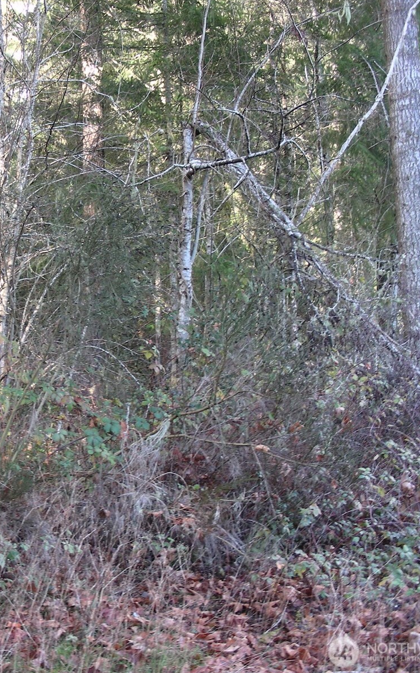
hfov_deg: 20.1
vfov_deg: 32.5
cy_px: 334
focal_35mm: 63
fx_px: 1154
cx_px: 22
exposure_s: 1/30.3
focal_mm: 7.4
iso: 77
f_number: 3.5
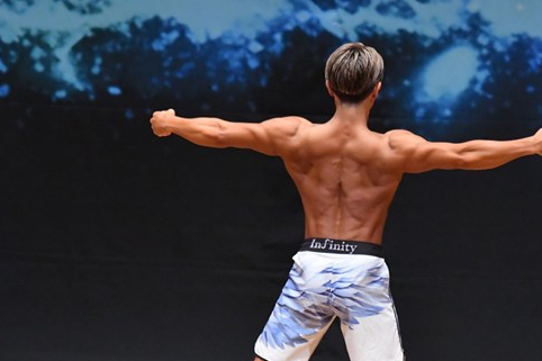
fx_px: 6893
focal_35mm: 458
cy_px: 254
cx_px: 335
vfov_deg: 3.0
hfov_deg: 4.5
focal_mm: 190
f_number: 5.6
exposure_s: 1/400
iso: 6400
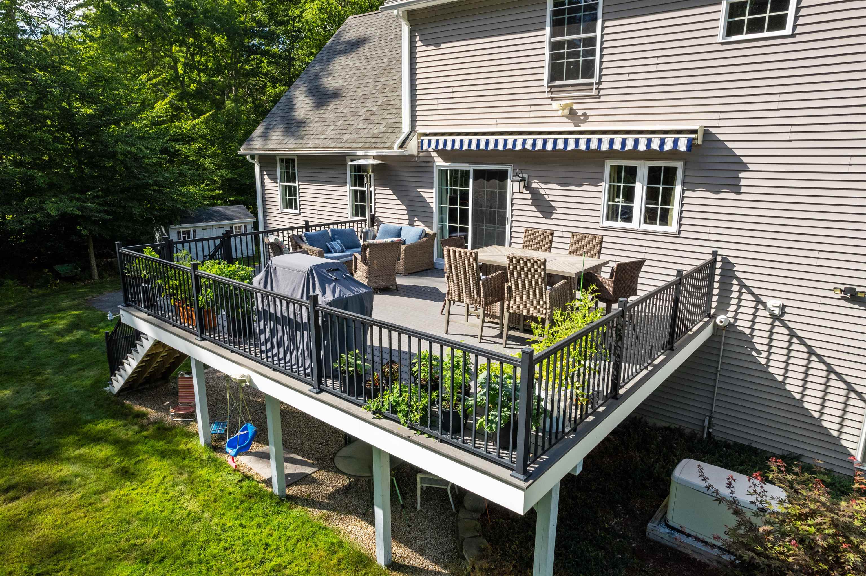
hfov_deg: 78.6
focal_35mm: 22
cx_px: 433
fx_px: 529
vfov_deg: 57.2
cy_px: 288
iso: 100
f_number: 2.8
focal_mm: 8.38
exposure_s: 1/400
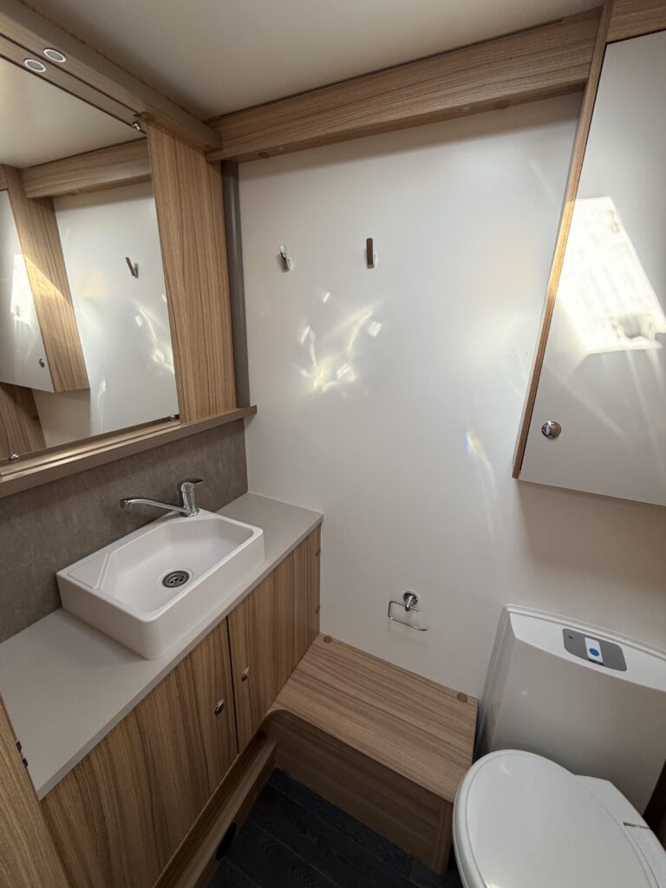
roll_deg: -2.9
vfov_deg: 102.1
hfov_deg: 85.7
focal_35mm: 14
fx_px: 359
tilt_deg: -19.5
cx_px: 333
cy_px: 444
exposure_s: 1/121
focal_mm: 2.22
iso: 160
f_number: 2.2
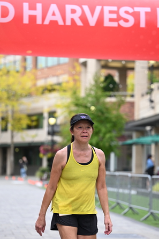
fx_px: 761
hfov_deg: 11.9
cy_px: 144
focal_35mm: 115
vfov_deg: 17.8
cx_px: 82
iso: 640
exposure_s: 1/1600
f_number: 2.8
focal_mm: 93
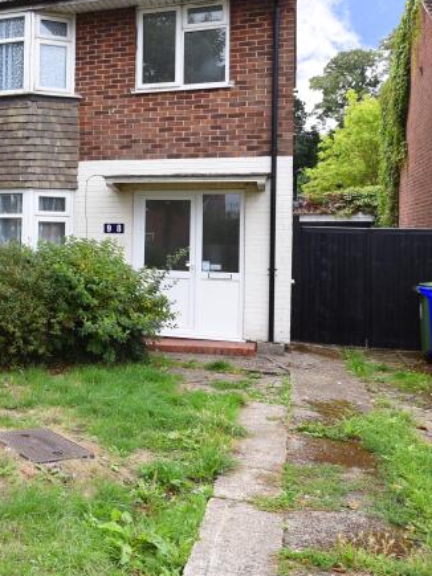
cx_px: -72
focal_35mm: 43
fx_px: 716
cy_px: 222
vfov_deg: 43.6
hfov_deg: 29.4
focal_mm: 19
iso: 400
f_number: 7.1
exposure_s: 1/100
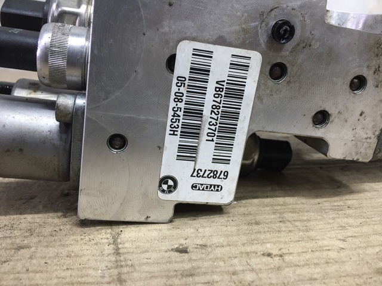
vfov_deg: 48.2
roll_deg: +0.7
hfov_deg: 61.7
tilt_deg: -16.4
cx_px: 191
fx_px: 320
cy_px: 143
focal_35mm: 29
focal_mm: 4.15
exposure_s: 1/33
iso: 64
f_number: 2.2
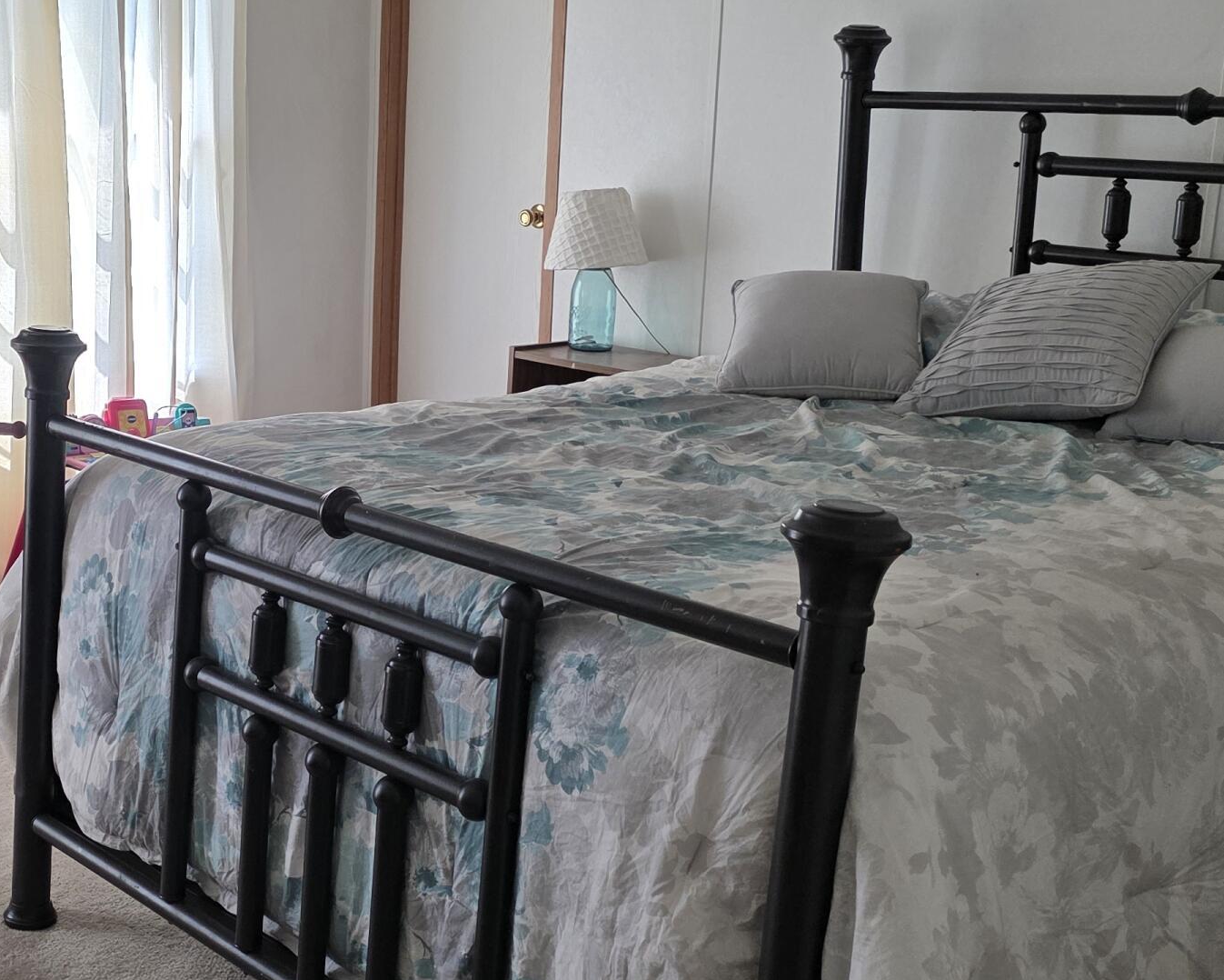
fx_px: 1812
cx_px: 325
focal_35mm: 50
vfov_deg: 30.3
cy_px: 498
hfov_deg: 36.6
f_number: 1.7
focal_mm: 6.3
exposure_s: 1/180
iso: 160
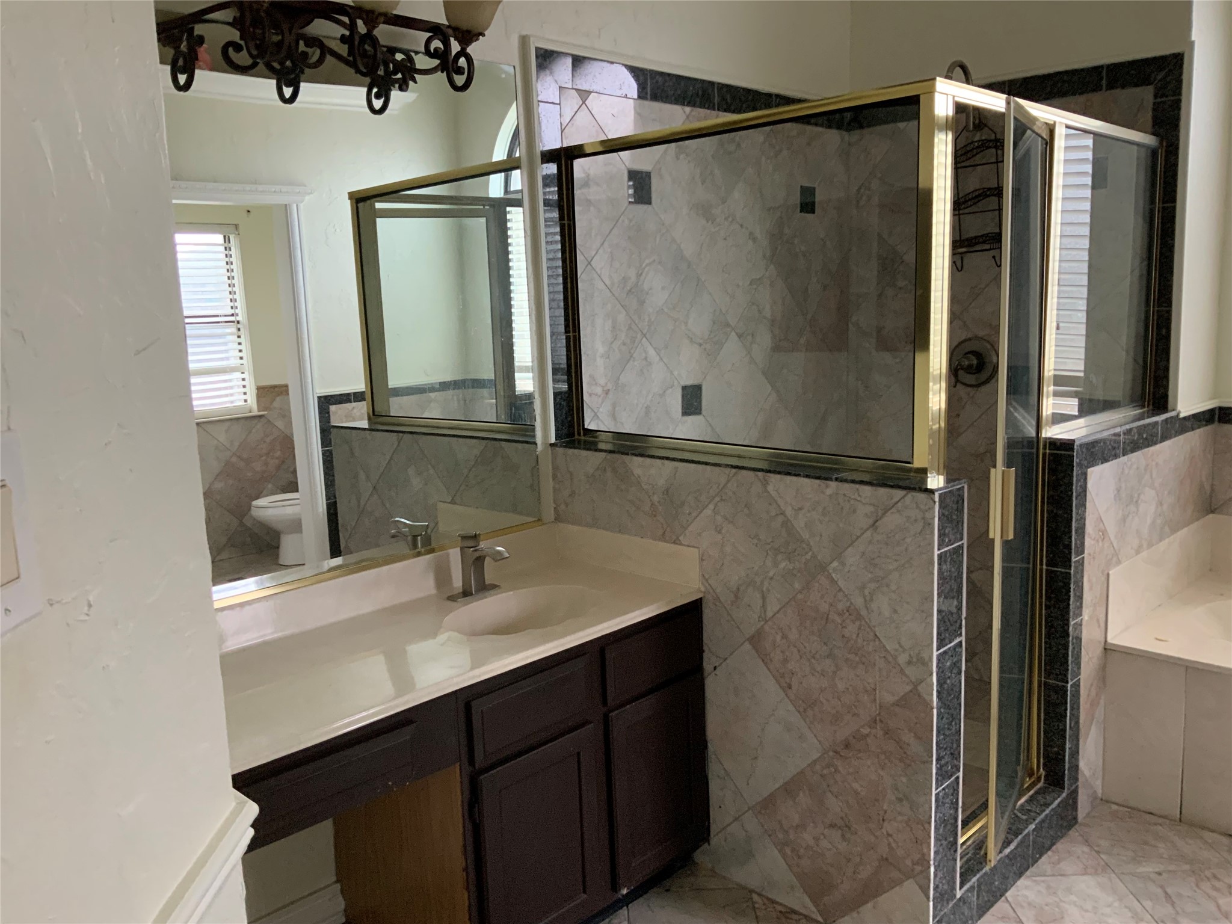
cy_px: 462
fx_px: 1032
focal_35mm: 29
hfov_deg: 61.7
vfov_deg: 48.2
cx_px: 616
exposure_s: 1/60
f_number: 1.8
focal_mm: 3
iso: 250
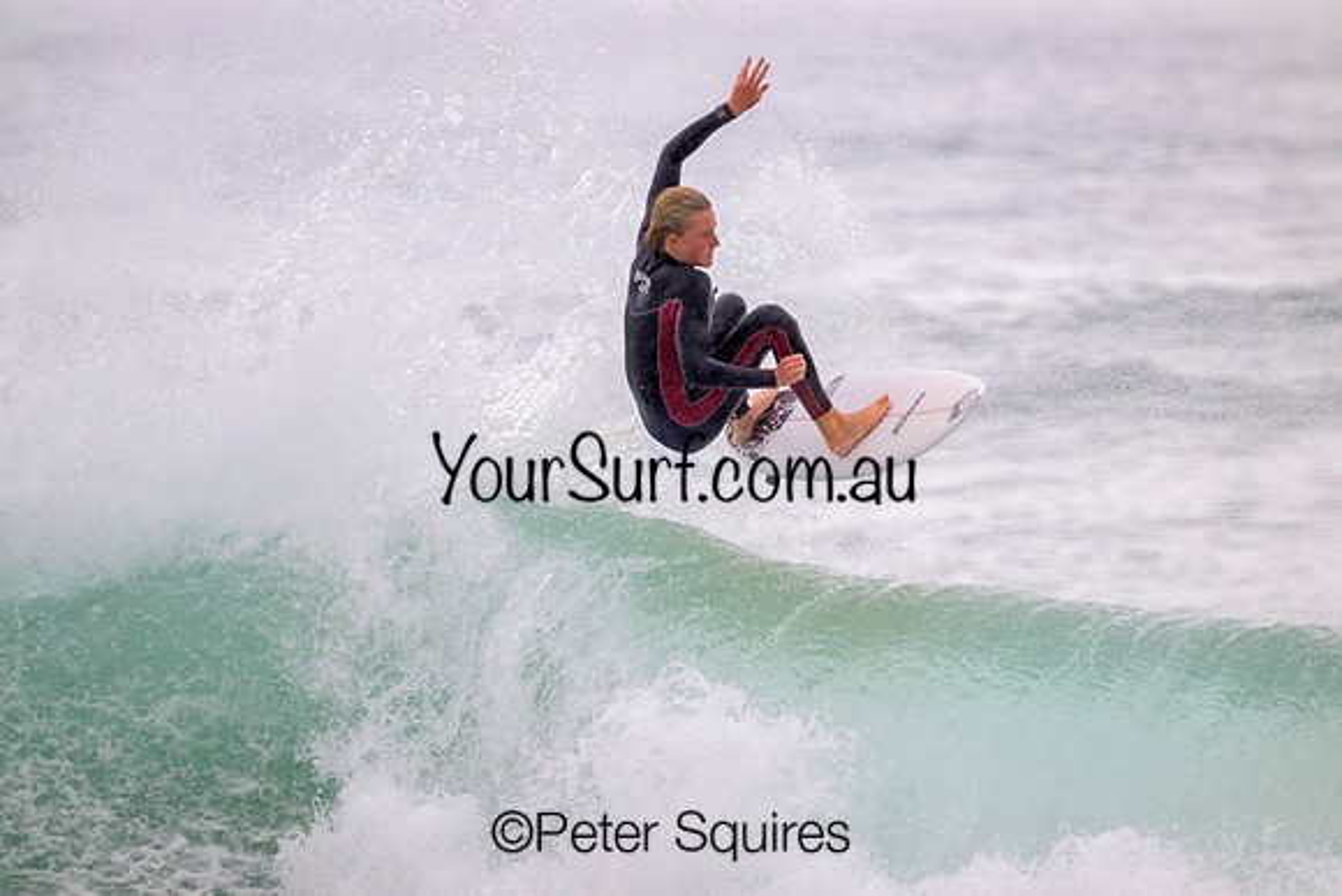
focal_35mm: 800
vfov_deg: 1.7
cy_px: 448
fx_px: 29828
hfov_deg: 2.6
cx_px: 671
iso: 1400
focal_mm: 800
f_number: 11
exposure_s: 1/2000
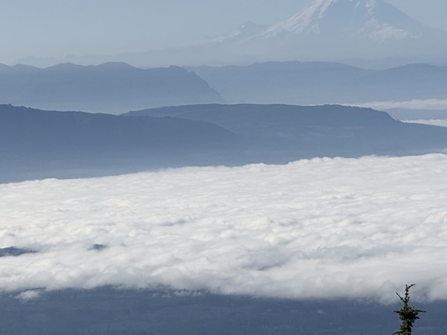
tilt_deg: -1.0
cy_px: 117
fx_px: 3099
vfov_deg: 6.2
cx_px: 318
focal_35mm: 240
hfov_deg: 8.2
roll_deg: +2.2
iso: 50
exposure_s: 1/3344
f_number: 2.8
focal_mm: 15.66
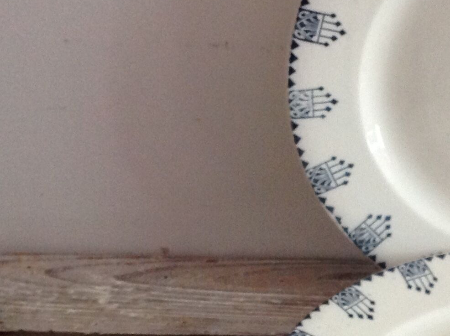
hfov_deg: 20.4
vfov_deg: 15.9
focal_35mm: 92
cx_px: 482
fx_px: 1195
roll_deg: -2.6
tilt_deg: -35.8
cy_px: 260
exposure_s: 1/15
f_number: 2.4
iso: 200
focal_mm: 4.28
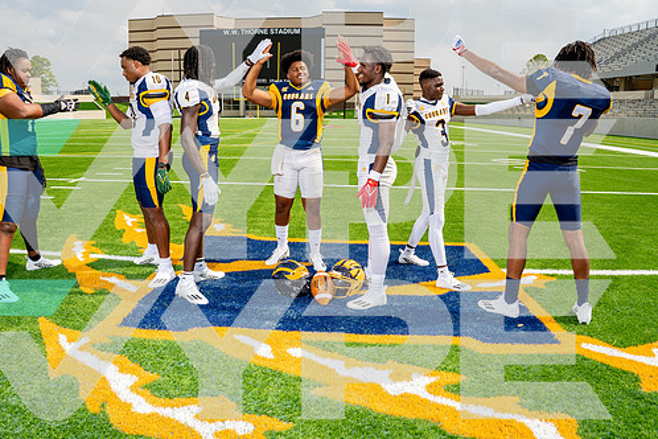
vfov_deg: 53.0
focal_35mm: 24
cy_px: 190
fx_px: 439
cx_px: 280
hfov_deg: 73.3
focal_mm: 20
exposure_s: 1/250
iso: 100
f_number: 8
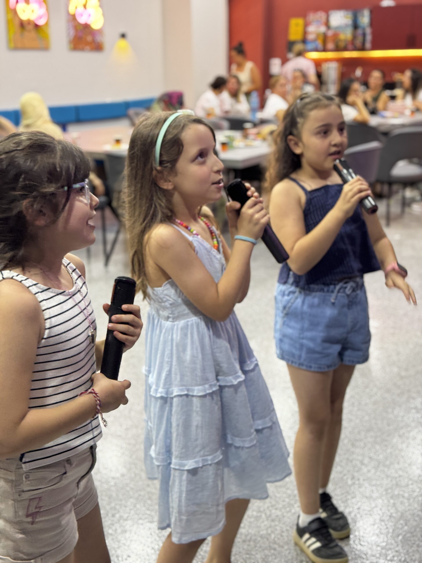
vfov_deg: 39.7
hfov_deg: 30.3
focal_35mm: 48
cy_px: 282
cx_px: 211
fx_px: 780
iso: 200
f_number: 1.78
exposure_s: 1/33
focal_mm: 6.76
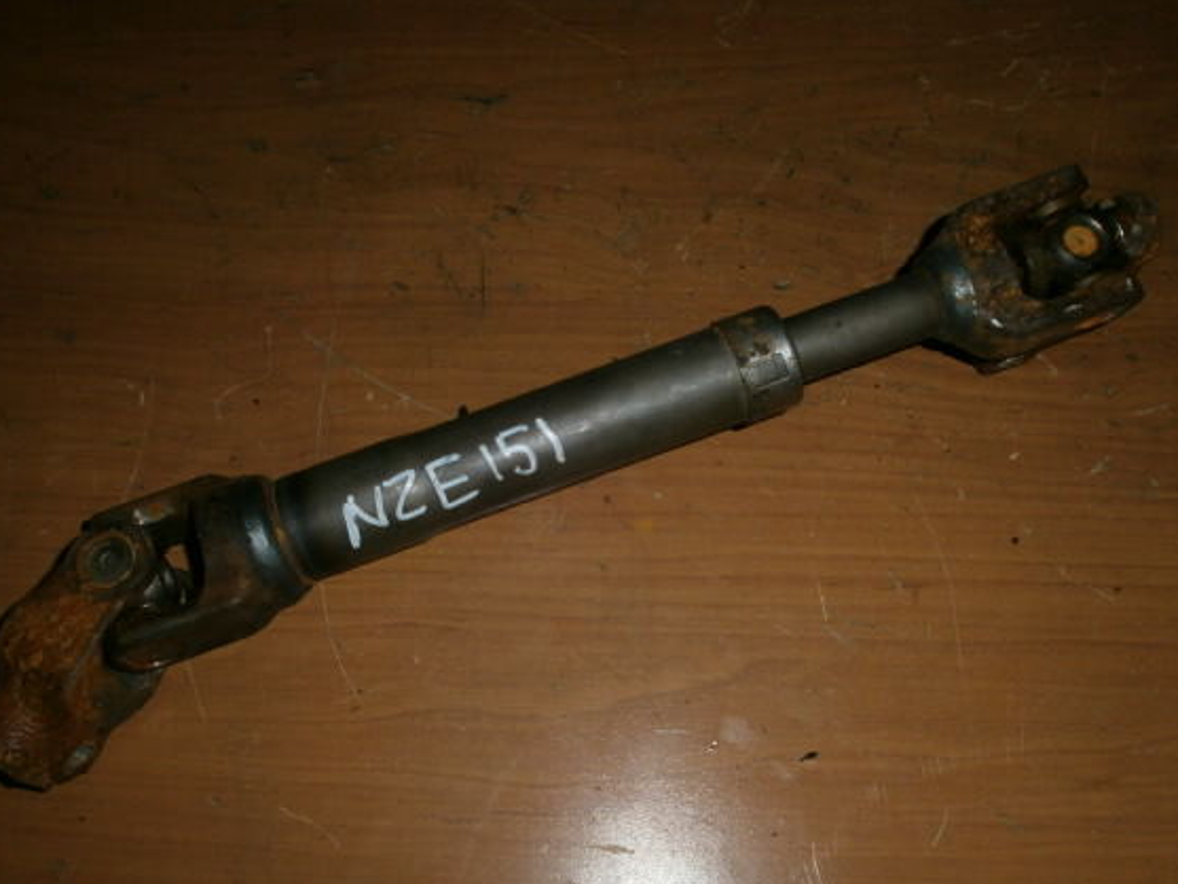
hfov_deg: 58.3
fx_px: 1055
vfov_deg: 45.3
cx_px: 550
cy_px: 503
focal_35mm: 31
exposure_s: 1/30
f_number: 2.9
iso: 125
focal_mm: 4.8
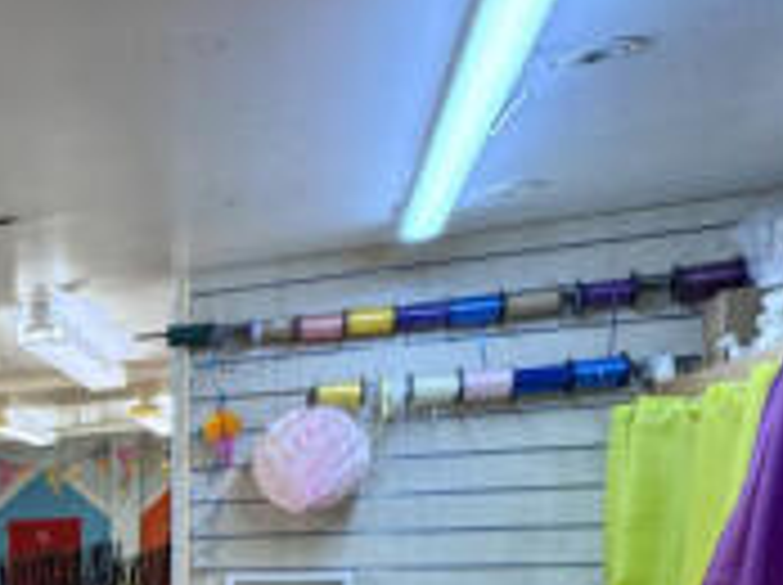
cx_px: -254
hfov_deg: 30.9
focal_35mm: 47
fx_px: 1062
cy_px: 650
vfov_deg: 28.0
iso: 50
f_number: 2.2
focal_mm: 2.22
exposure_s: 1/100
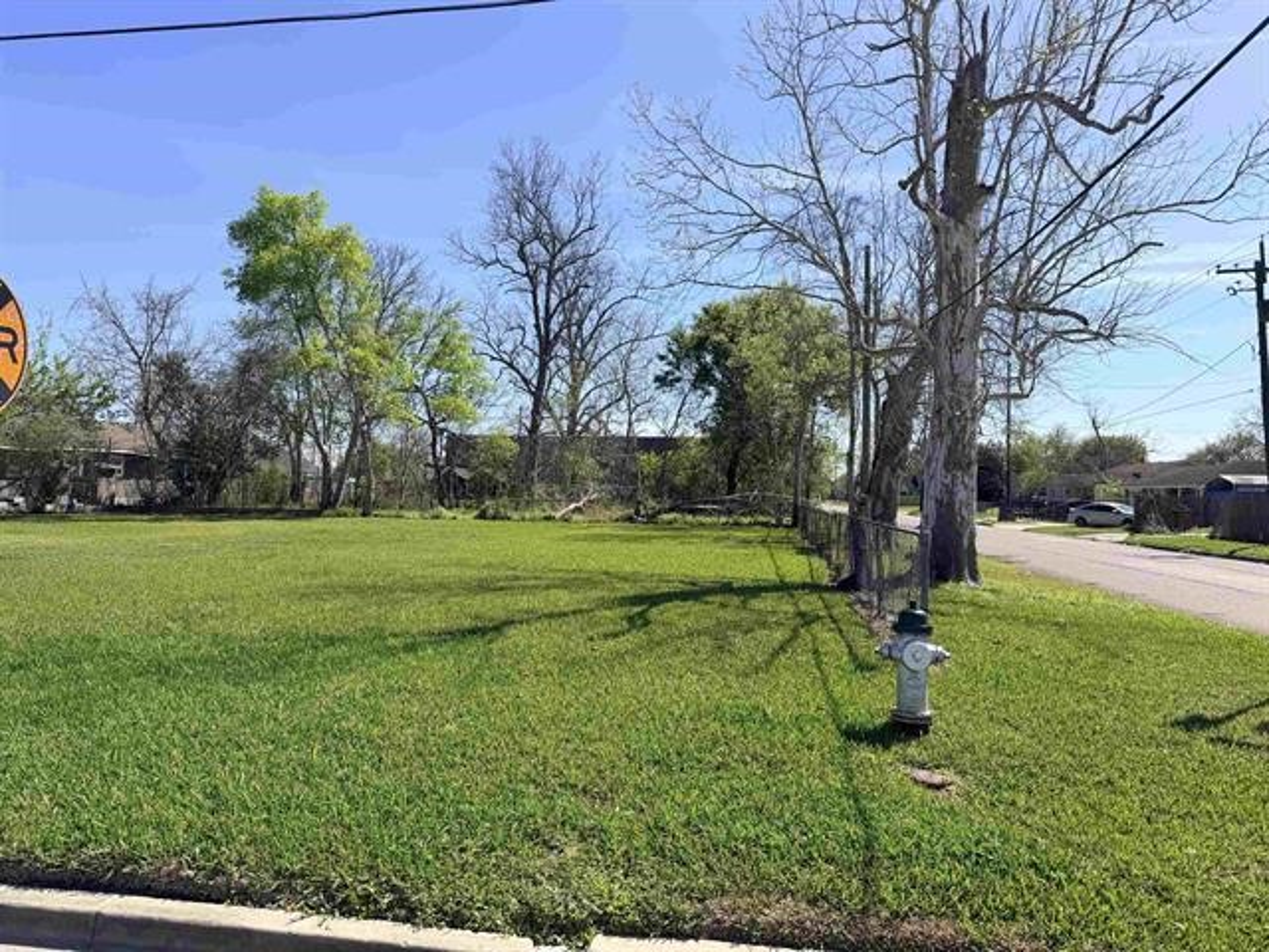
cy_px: 476
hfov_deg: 71.6
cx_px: 634
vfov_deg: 56.8
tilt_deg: +1.1
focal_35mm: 24
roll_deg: -1.3
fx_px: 880
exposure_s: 1/4673
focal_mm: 6.76
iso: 80
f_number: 1.78
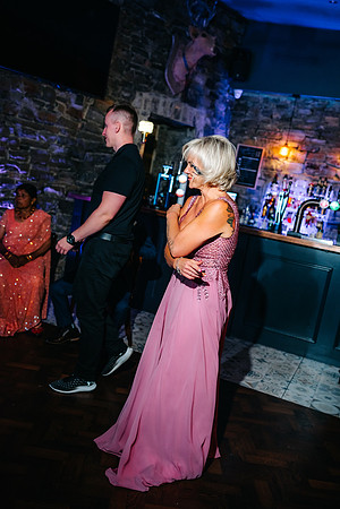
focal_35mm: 35
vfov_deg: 54.4
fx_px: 496
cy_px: 254
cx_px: 170
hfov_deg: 37.9
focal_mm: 35
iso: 400
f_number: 2.2
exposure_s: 1/200
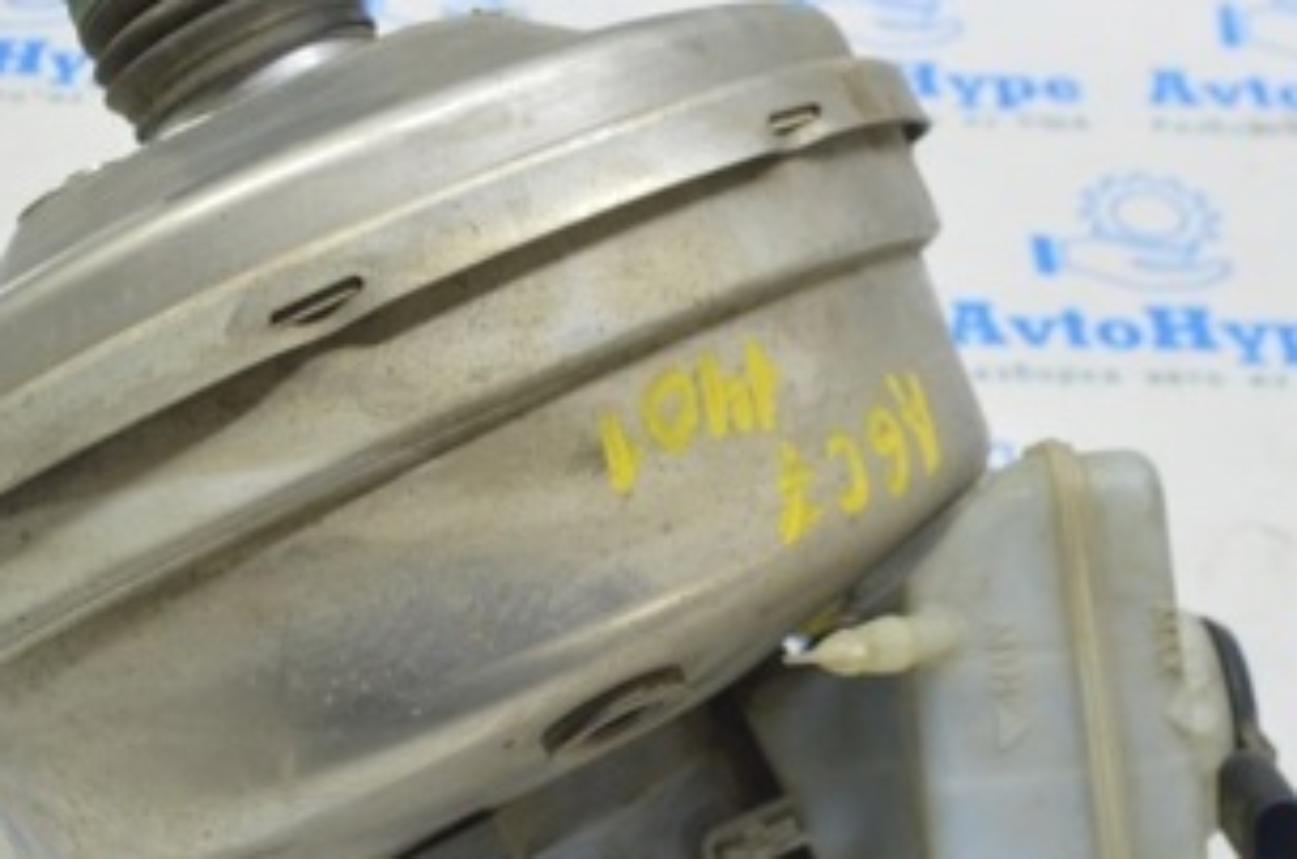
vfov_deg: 21.4
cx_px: 595
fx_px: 2265
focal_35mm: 63
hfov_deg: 31.9
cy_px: 325
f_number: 5.6
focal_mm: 20
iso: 400
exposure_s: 1/20
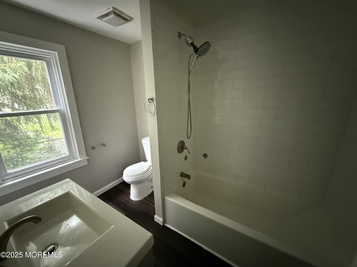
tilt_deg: -13.4
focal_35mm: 14
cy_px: 134
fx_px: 144
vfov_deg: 85.7
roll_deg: +1.6
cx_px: 178
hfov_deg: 102.1
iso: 1600
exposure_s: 1/35
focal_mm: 2.22
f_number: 2.2
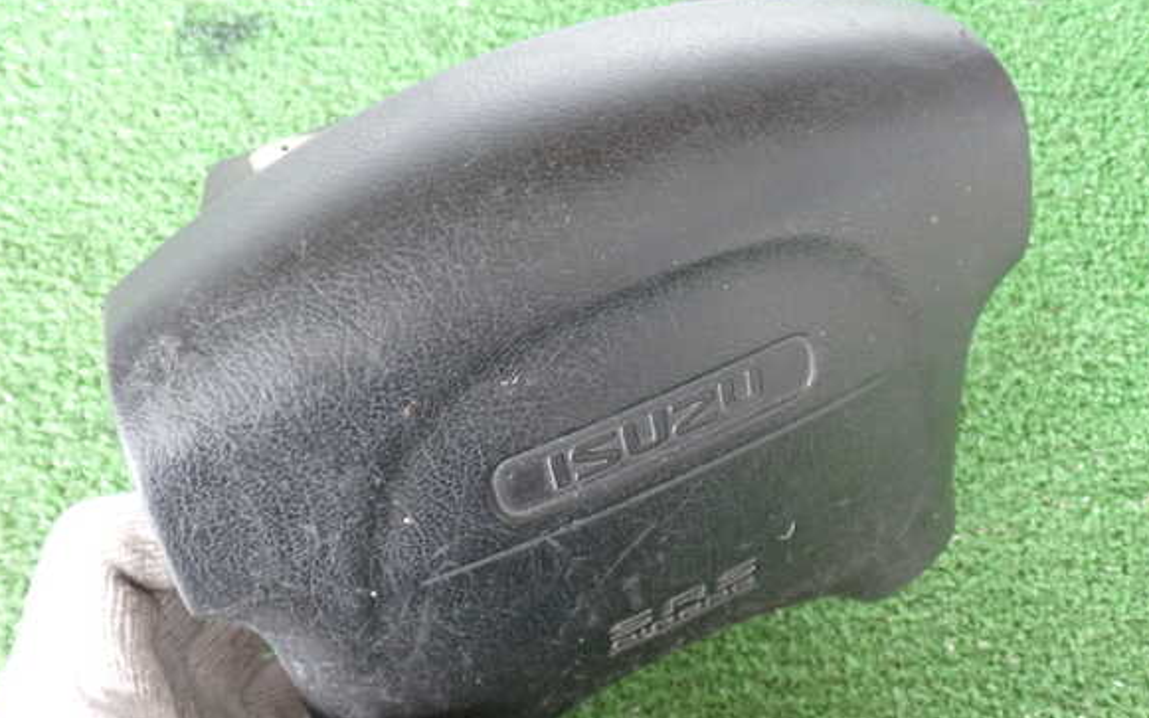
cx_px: 568
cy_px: 372
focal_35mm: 35
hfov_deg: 55.3
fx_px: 1096
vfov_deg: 36.3
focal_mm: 5.79
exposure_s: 1/30
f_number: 2.4
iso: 500
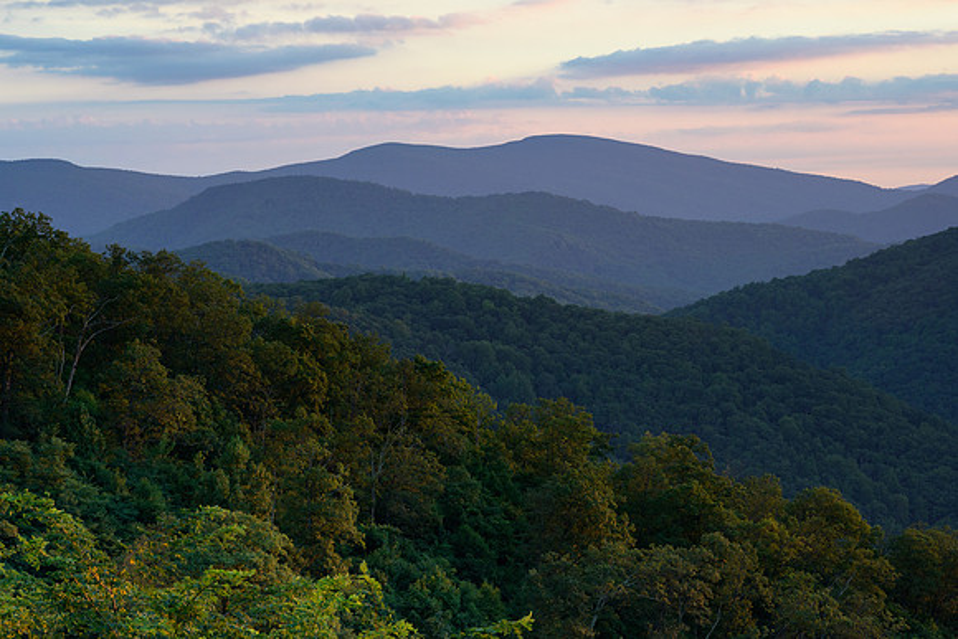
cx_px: 479
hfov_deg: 22.4
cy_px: 320
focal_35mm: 91
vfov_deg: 15.0
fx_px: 2422
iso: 800
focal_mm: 91
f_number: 14
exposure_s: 1/13
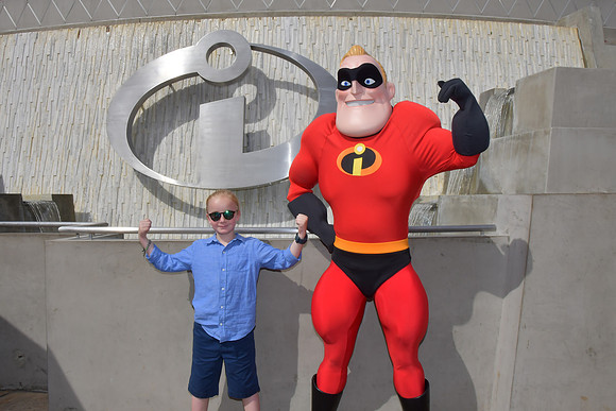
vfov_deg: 42.3
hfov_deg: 60.3
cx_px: 308
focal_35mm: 31
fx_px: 531
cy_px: 206
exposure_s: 1/250
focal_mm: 21
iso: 200
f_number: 22
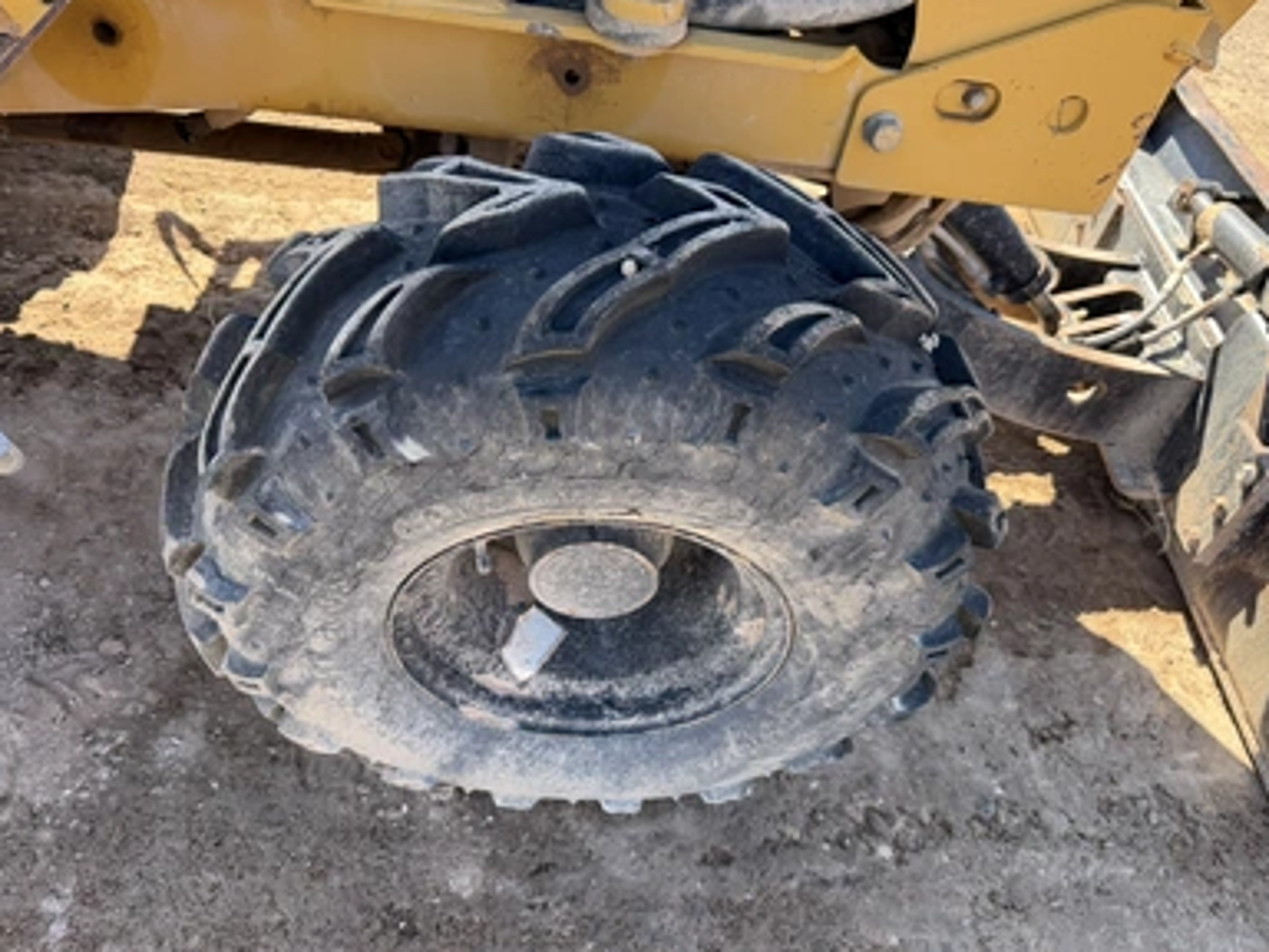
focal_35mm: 25
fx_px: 916
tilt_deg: -46.9
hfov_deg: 69.4
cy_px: 489
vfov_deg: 54.9
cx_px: 658
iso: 100
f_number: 1.78
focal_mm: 6.76
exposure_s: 1/831
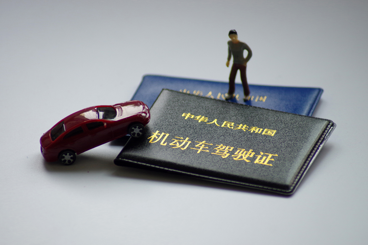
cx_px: 184
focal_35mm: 300
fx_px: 3066
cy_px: 122
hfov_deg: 6.9
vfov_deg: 4.6
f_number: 5
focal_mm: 200
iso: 800
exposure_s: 1/200
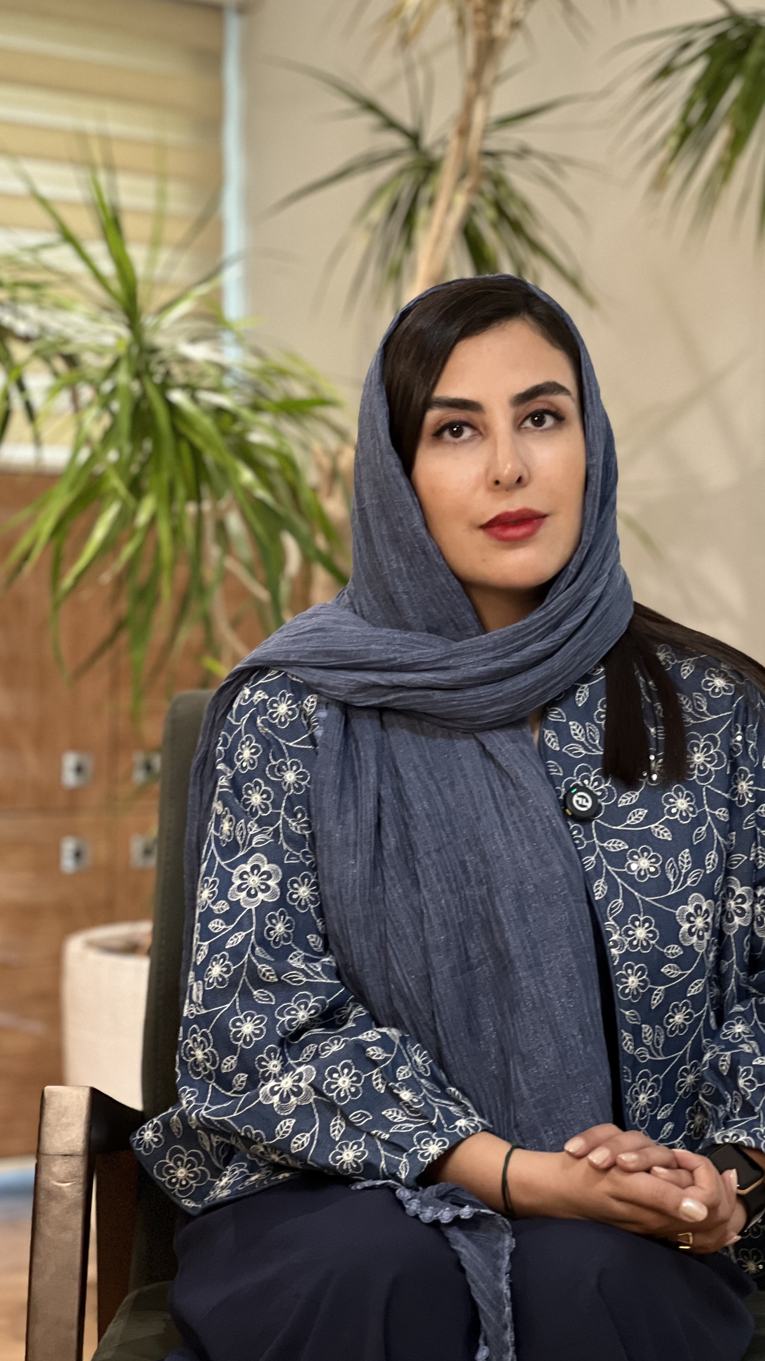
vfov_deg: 25.0
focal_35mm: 85
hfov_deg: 14.2
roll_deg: -0.8
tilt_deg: +0.2
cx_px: 477
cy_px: 678
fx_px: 3065
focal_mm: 9
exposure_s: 1/33
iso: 400
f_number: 2.8
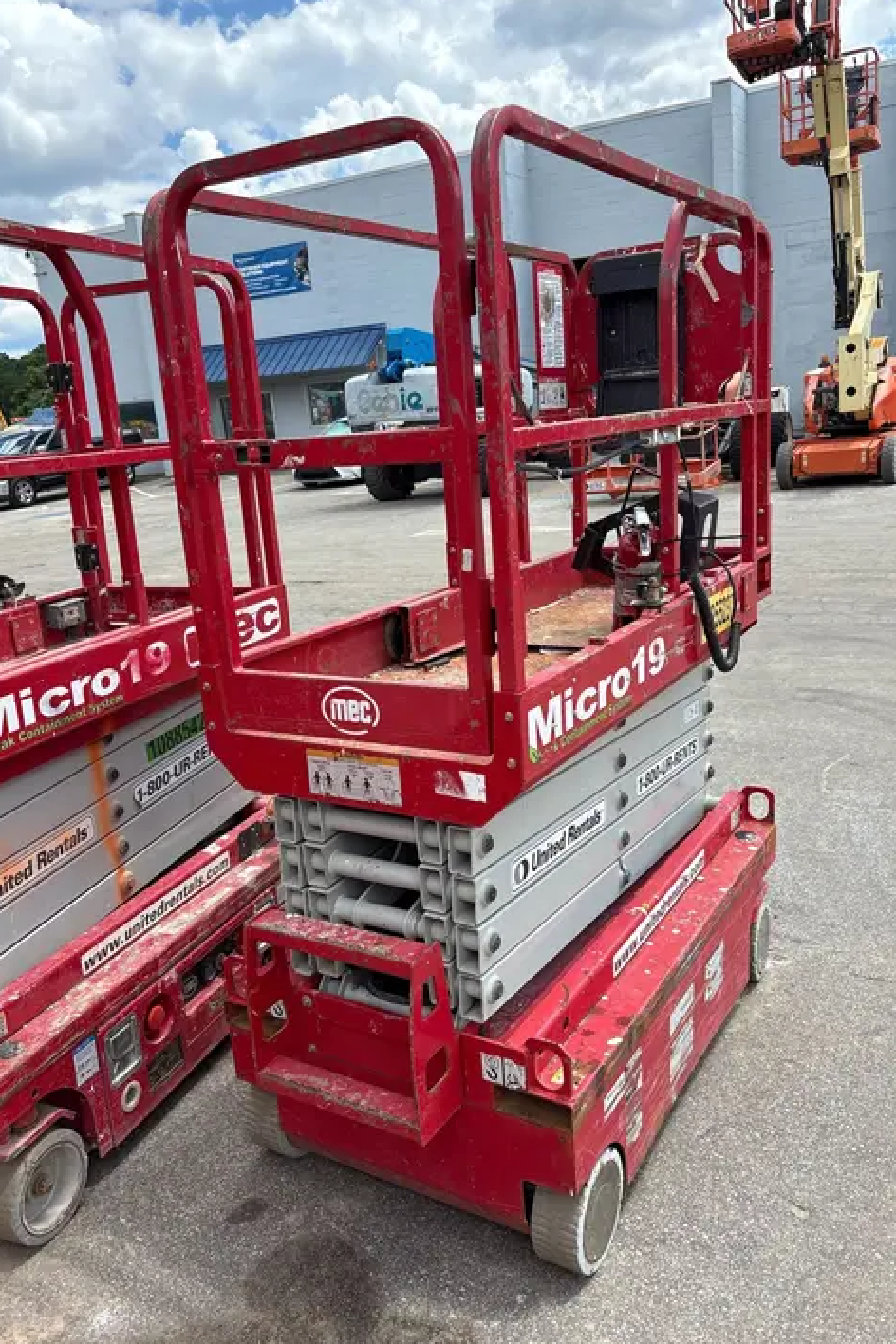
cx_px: 450
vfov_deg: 65.5
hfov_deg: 46.4
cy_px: 684
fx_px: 1045
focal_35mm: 28
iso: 50
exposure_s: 1/1626
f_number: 1.6
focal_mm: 5.96
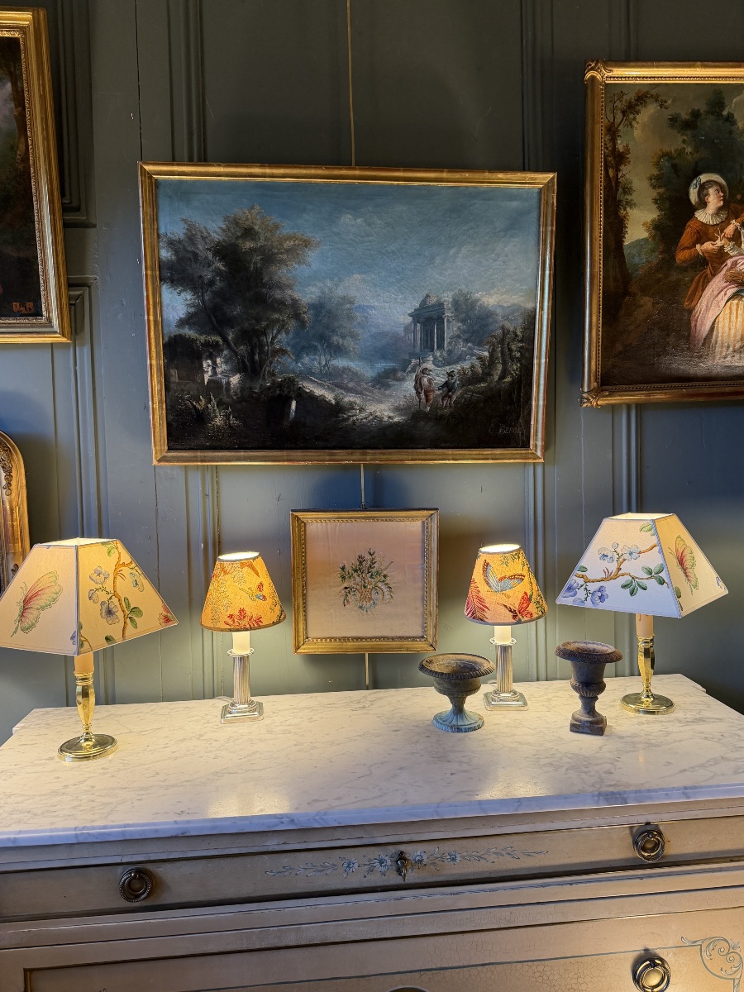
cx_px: 372
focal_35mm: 24
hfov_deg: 56.8
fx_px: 688
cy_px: 496
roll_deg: -1.4
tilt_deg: -2.8
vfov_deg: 71.6
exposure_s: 1/99
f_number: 1.78
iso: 200
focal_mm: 6.76
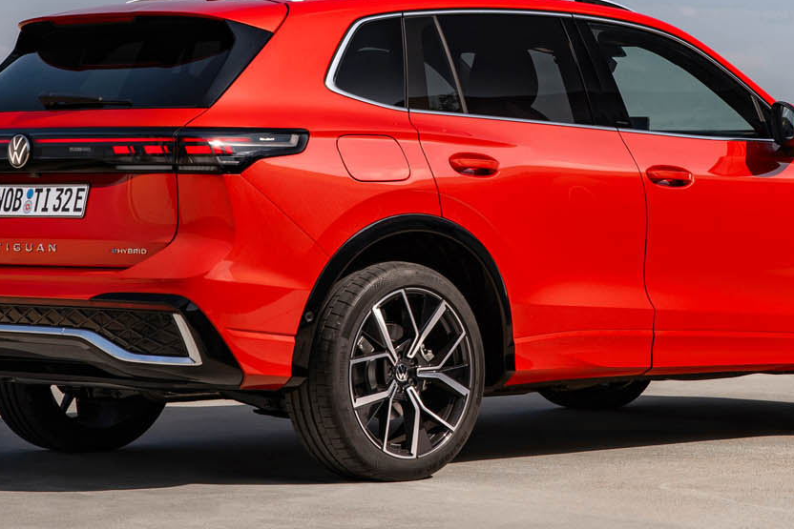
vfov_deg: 9.5
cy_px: 10
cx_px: 607
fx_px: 3154
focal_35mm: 143
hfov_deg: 14.3
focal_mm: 62
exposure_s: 1/200
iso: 200
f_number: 9
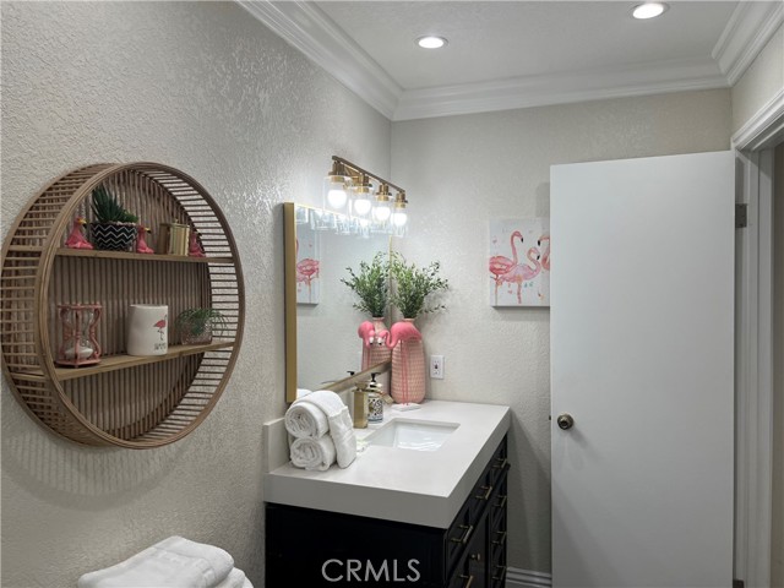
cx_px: 392
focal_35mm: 26
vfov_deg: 53.1
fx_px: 589
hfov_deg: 67.3
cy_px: 294
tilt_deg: -1.2
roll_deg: +0.1
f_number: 1.5
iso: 40
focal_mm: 5.7
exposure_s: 1/210
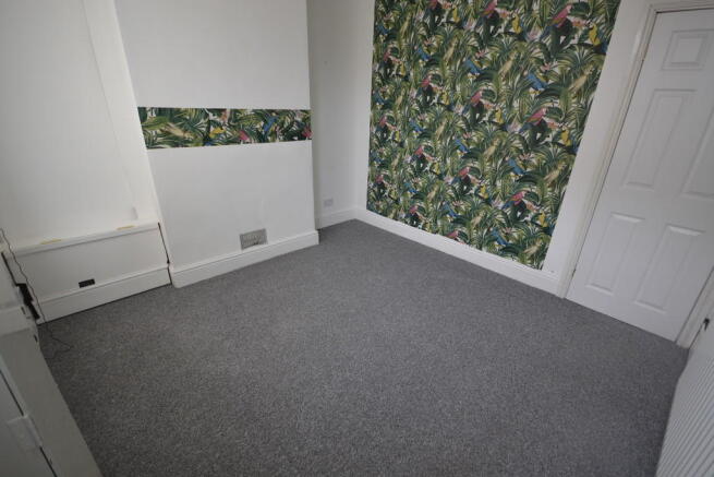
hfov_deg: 100.4
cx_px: 357
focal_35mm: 15
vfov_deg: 77.4
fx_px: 298
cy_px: 238
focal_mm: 10
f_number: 4
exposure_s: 1/13
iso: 400
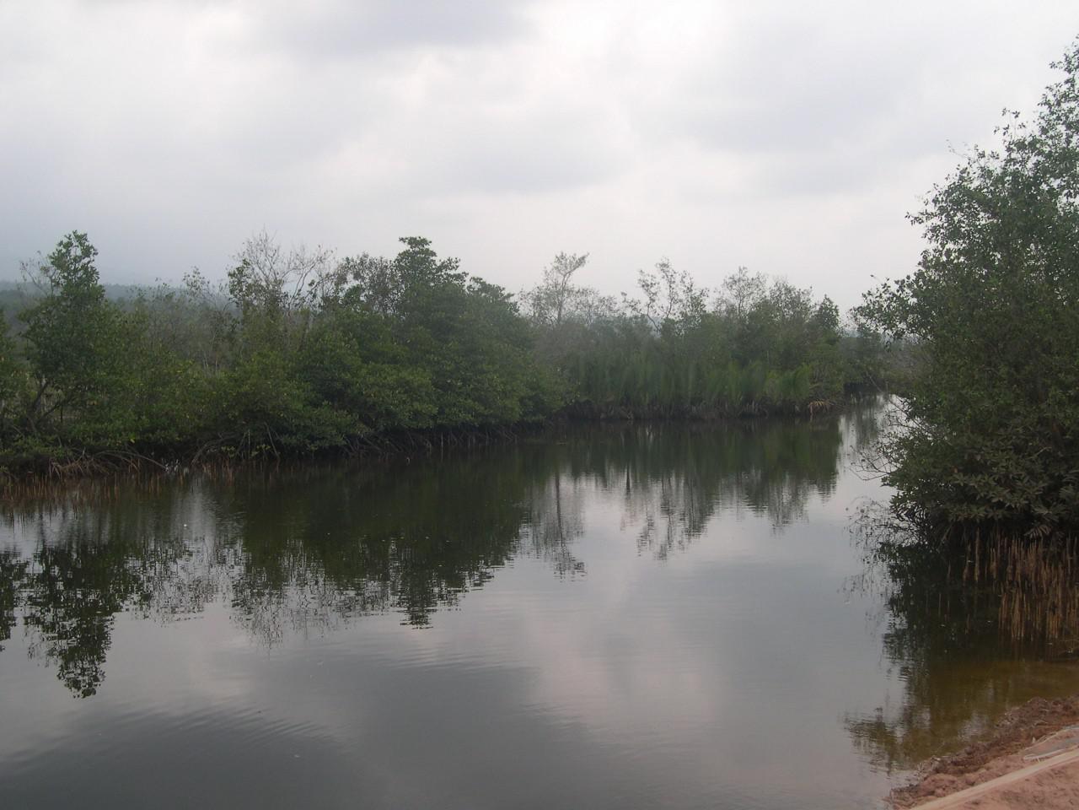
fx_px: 1184
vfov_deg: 37.7
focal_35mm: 38
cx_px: 540
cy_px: 405
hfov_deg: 49.0
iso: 100
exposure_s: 1/148
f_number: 7.6
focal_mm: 8
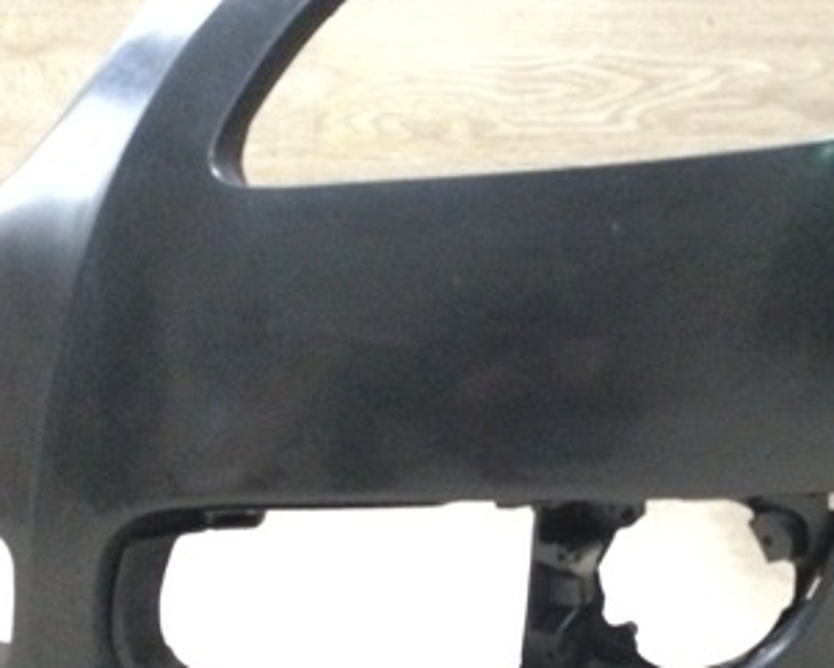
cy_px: 513
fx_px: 1482
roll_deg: -0.1
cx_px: 527
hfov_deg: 31.3
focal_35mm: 60
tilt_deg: -11.7
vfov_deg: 25.1
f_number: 2.2
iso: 1000
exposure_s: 1/17
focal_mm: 4.15
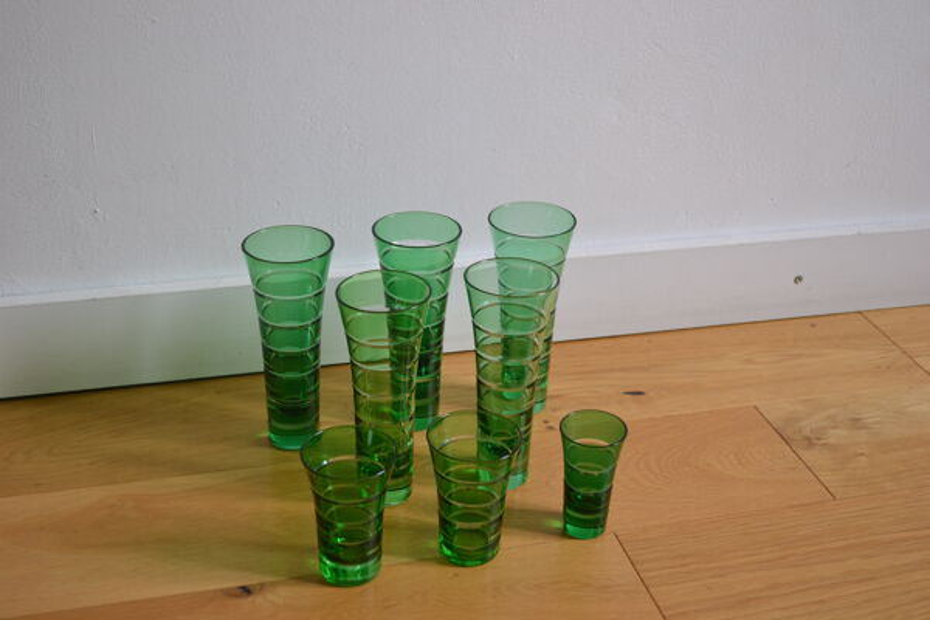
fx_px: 1240
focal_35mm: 48
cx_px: 465
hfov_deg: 41.1
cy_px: 310
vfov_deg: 28.1
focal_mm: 32
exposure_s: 1/60
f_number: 4.8
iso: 400
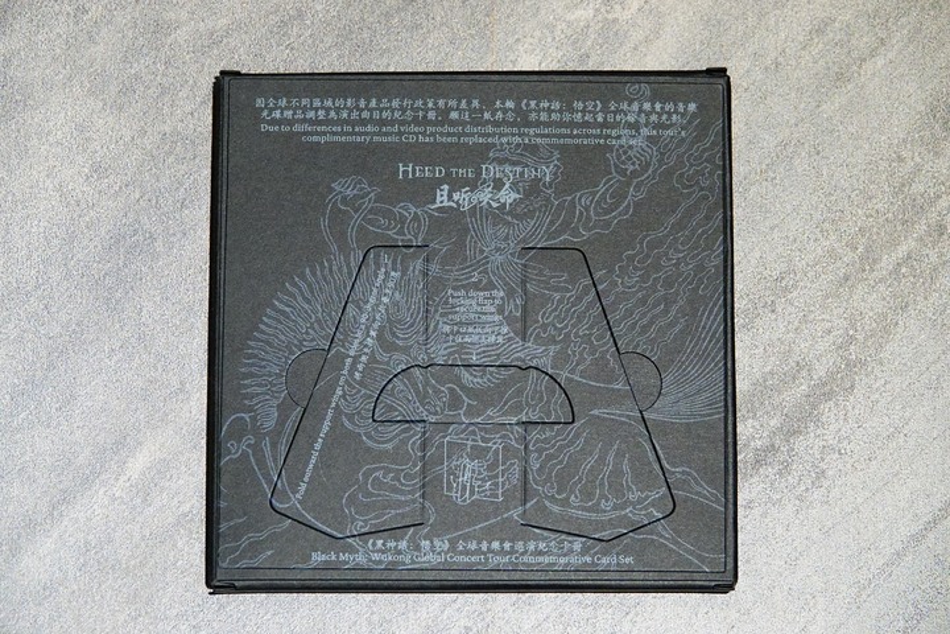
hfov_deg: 14.3
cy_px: 317
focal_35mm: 144
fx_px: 3800
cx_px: 475
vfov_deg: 9.5
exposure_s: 1/160
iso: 1600
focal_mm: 52.82
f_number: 4
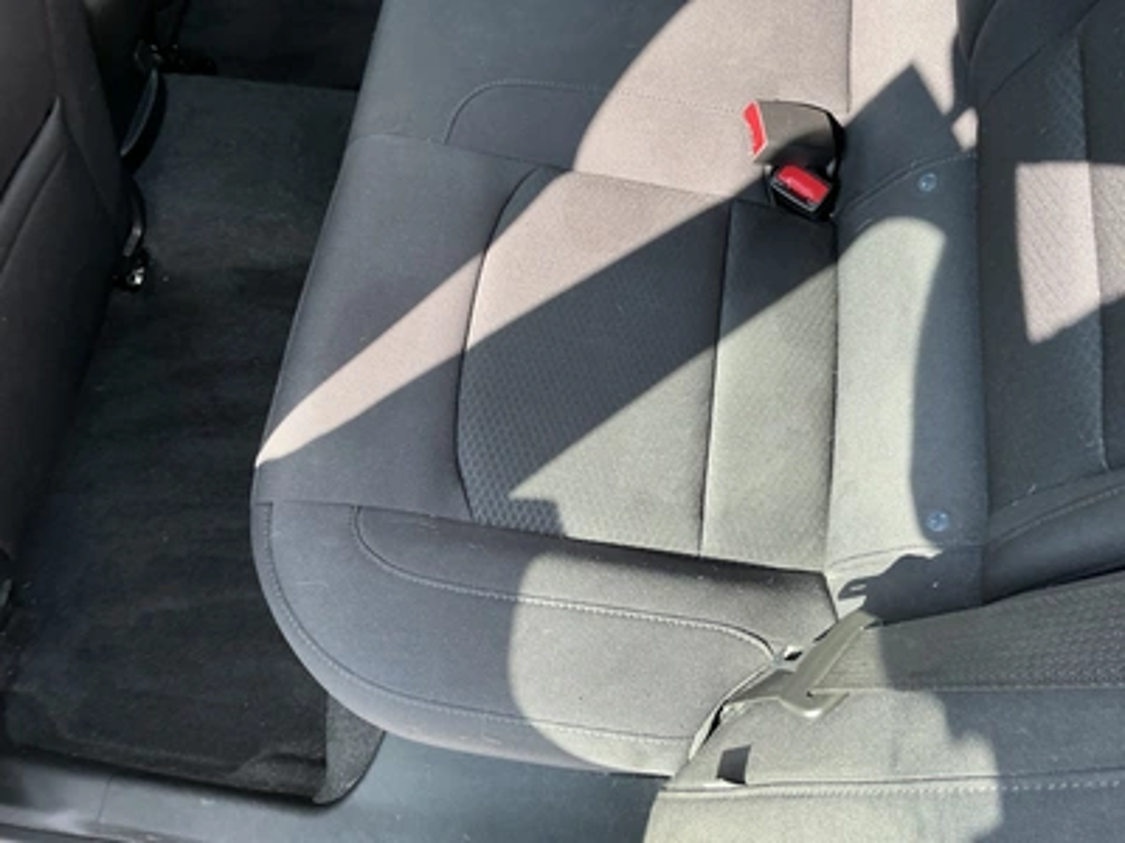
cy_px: 422
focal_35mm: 28
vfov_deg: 49.7
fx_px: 910
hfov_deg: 63.4
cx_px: 562
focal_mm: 3
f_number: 1.8
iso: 32
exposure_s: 1/134
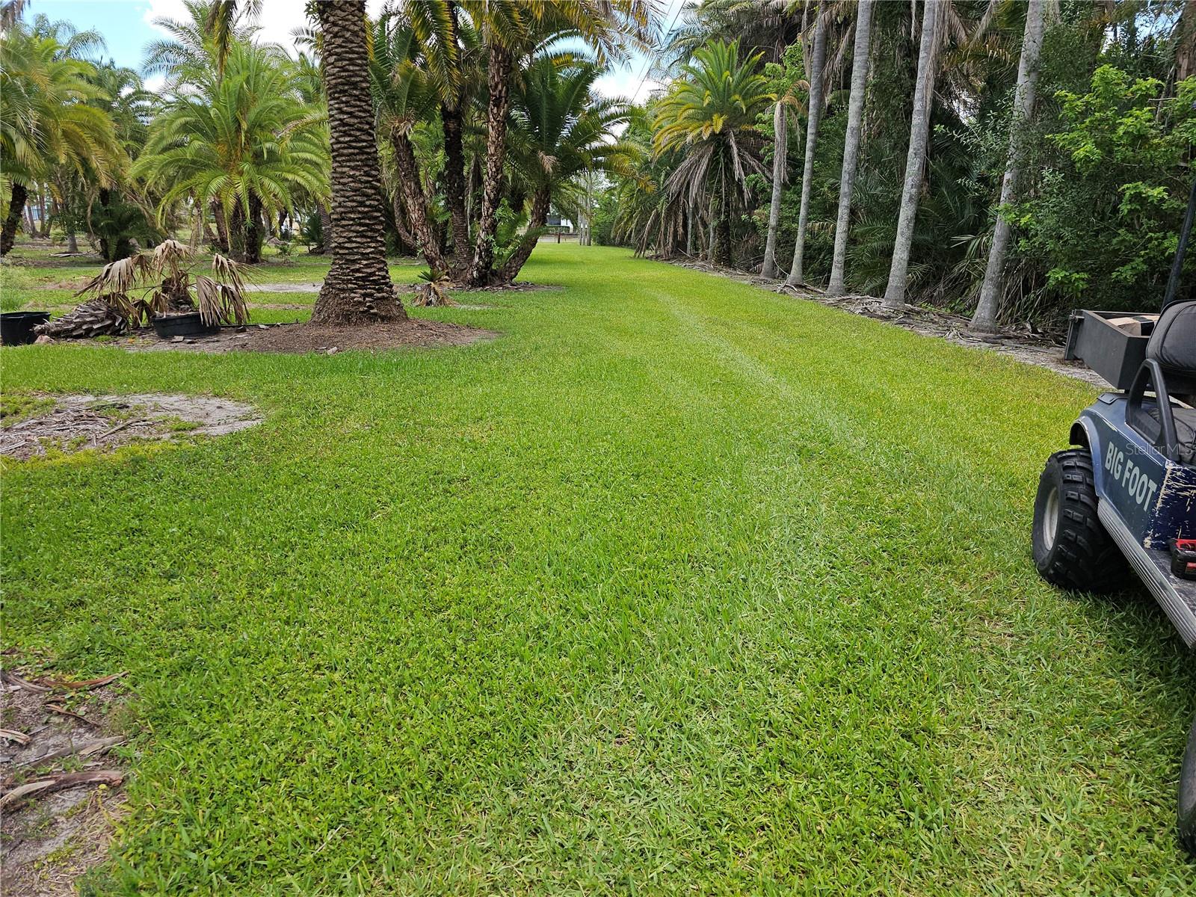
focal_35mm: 23
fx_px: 795
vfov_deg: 58.9
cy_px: 448
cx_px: 598
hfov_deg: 73.9
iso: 10
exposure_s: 1/176
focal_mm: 6.3
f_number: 1.7
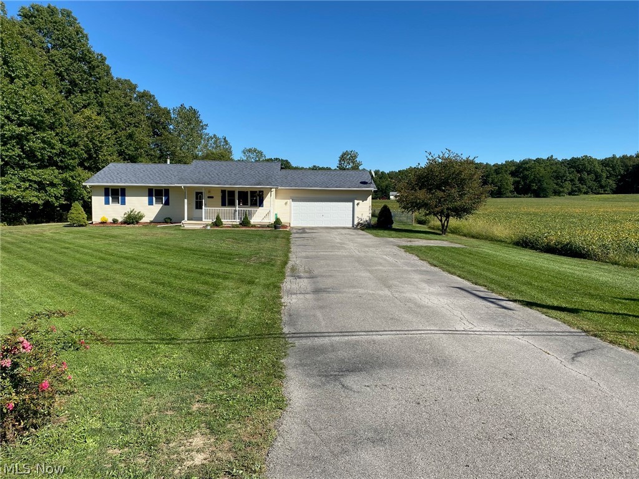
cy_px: 240
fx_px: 480
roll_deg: -1.7
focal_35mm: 26
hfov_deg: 67.3
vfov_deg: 53.1
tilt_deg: -5.0
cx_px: 320
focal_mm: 4.25
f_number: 1.8
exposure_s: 1/2695
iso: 32
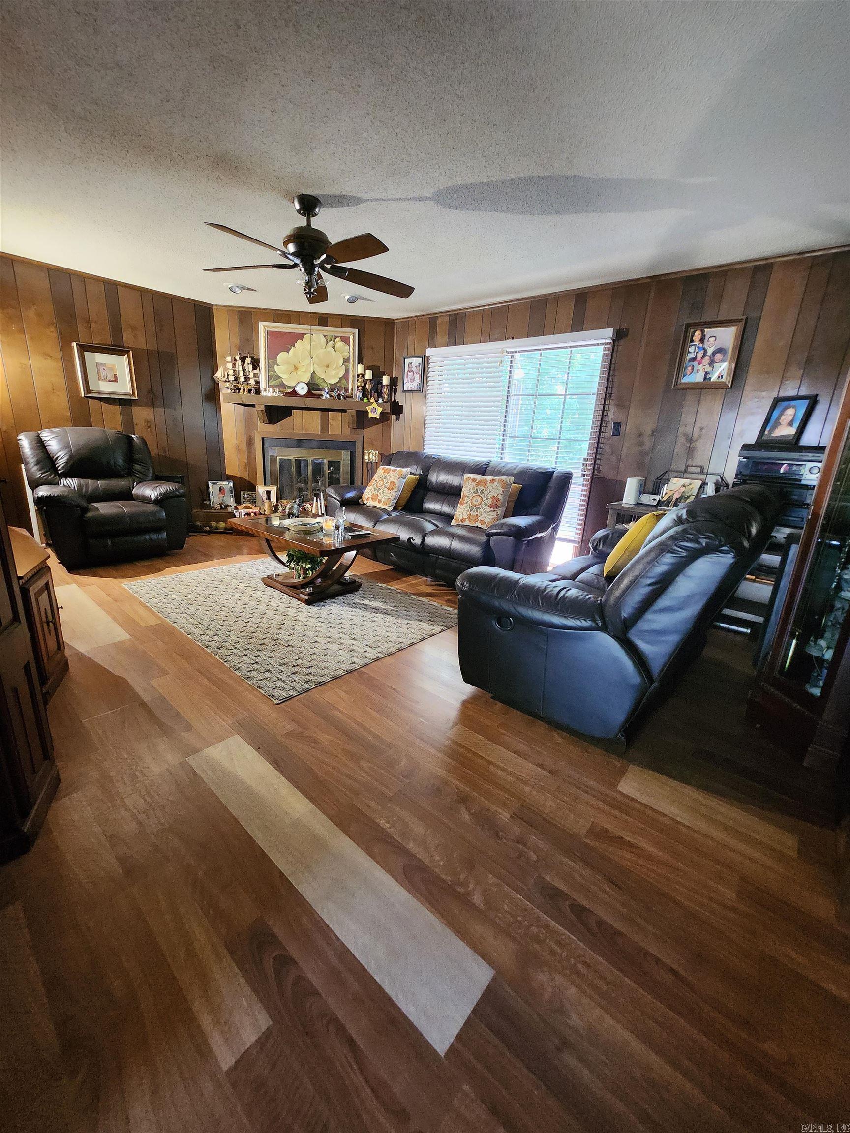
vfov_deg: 106.2
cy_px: 566
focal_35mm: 13
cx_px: 425
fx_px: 426
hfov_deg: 89.9
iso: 500
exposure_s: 1/30
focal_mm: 1.74
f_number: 2.2
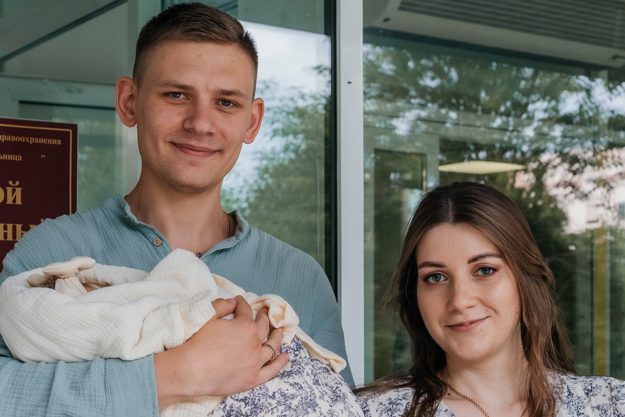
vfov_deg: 18.1
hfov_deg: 27.0
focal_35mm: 75
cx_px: 363
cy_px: 319
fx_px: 1302
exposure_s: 1/160
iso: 400
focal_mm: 35
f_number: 5.6
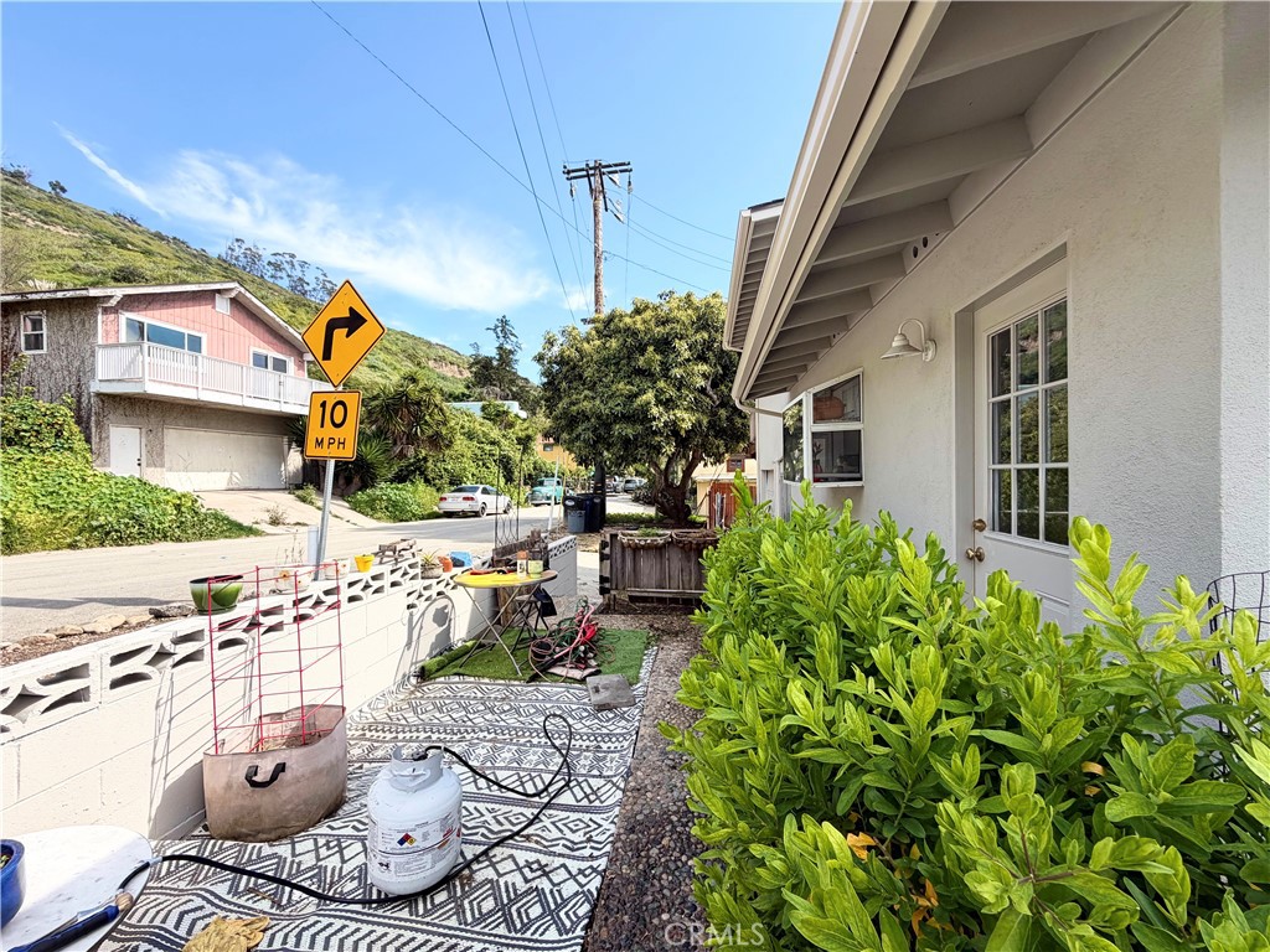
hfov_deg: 102.1
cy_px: 476
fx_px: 514
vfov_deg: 85.7
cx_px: 635
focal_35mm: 14
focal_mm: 2.22
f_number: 2.2
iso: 40
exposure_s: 1/770
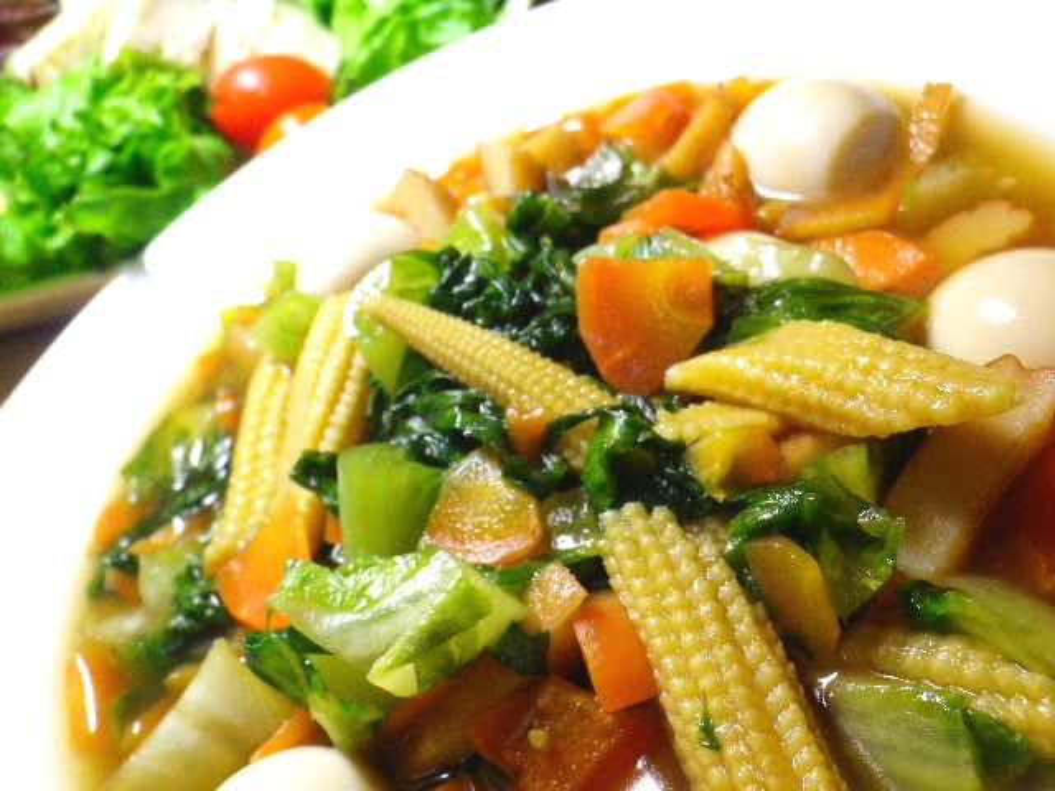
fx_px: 1250
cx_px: 528
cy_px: 396
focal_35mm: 41
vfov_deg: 35.1
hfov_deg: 45.8
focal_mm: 7.3
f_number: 3.9
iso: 200
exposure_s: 1/50
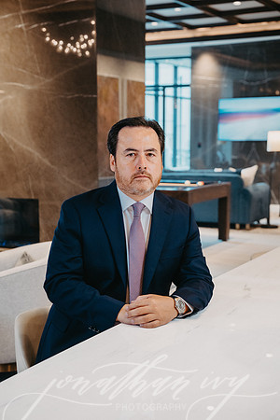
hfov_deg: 21.2
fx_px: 747
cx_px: 140
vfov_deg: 31.4
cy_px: 210
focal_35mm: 64
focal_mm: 64
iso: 1600
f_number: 5
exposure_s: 1/100
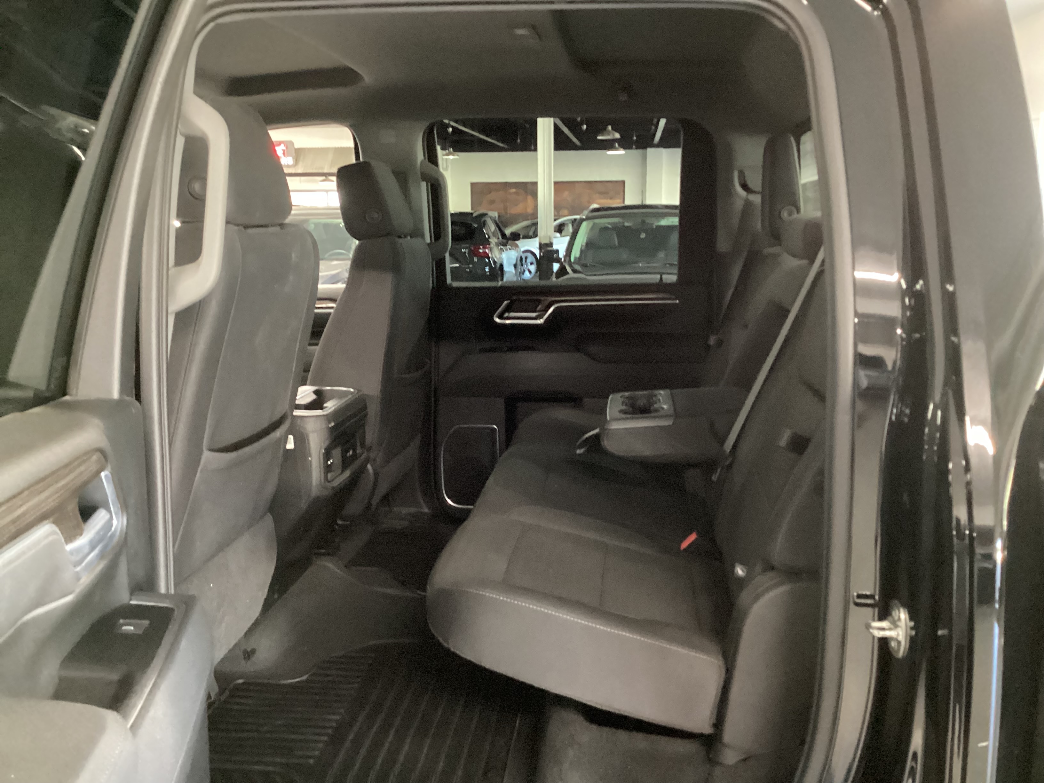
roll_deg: +0.5
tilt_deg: -12.4
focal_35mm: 31
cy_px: 392
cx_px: 522
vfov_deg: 45.4
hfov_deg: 58.4
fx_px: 935
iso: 640
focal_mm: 3.3
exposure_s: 1/17
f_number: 2.4
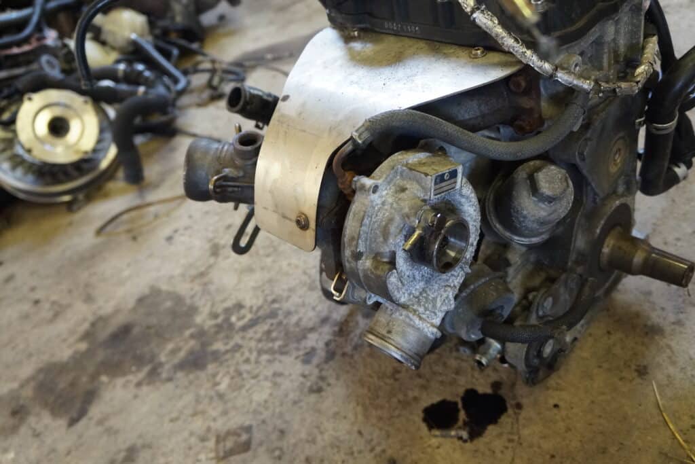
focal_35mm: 32
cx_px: 348
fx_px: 608
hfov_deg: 59.5
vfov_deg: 41.7
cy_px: 232
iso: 2500
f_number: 4
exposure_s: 1/60
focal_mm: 21
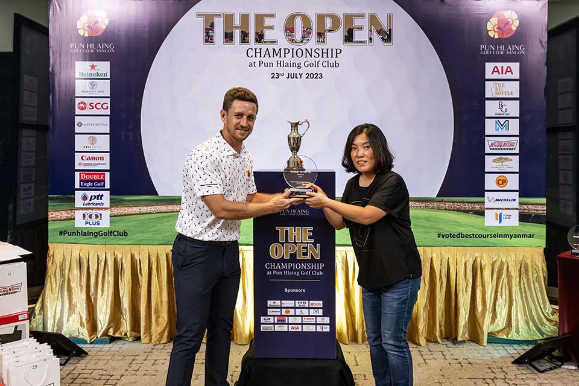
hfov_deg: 63.7
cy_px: 193
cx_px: 290
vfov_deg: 45.0
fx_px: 466
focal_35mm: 29
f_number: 6.3
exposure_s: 1/200
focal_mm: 29
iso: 2500
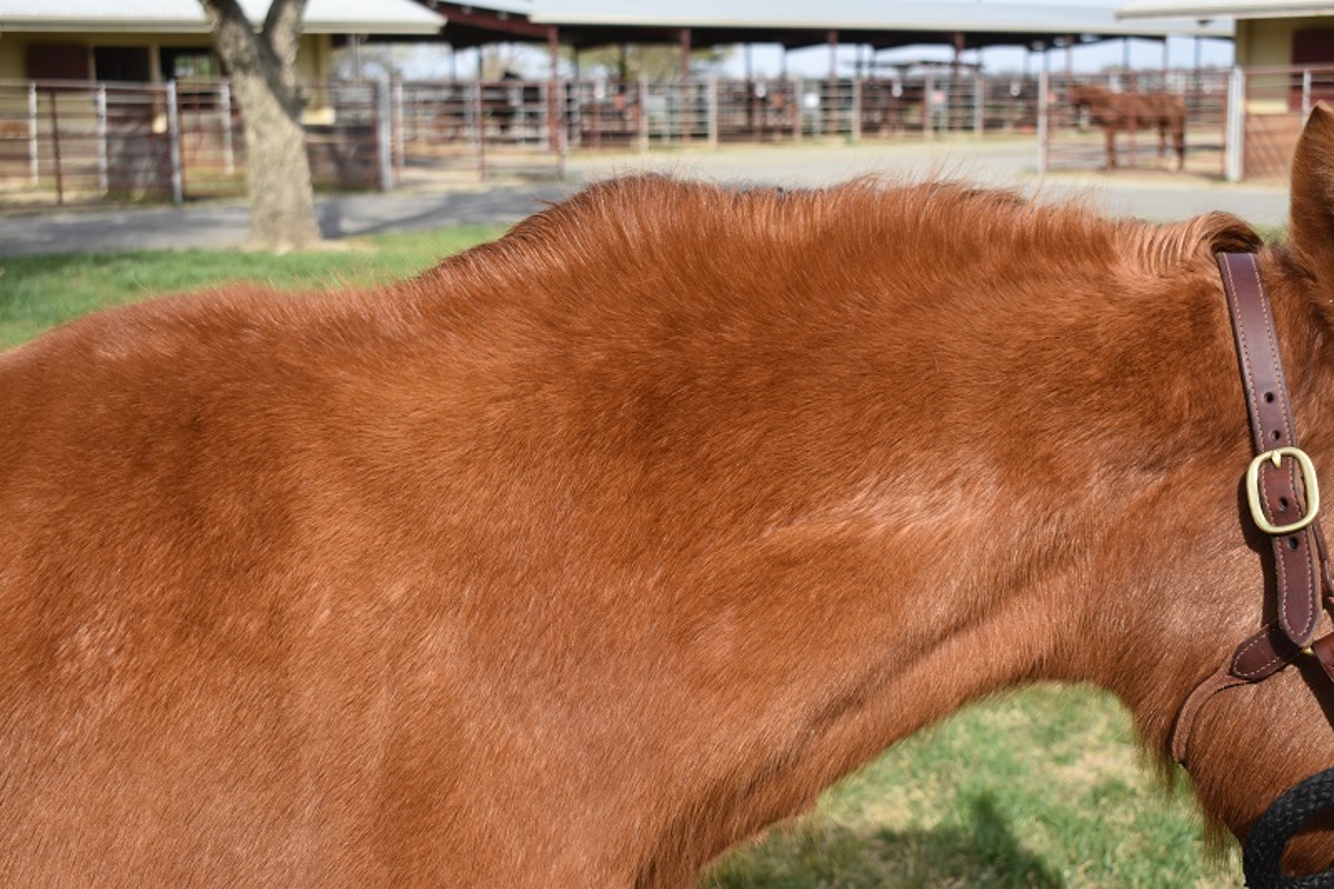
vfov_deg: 28.9
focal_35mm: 46
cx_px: 667
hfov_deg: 42.3
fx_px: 1723
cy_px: 444
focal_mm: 31
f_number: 5.6
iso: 400
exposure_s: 1/1600
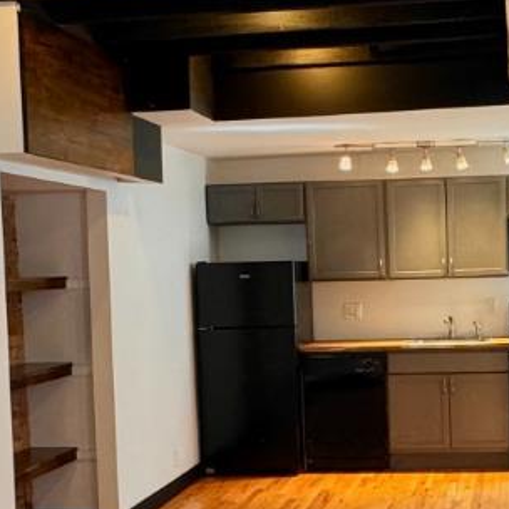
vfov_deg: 28.1
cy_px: 312
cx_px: 435
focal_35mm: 61
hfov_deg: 27.4
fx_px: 1015
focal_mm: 2.22
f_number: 2.2
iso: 320
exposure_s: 1/60
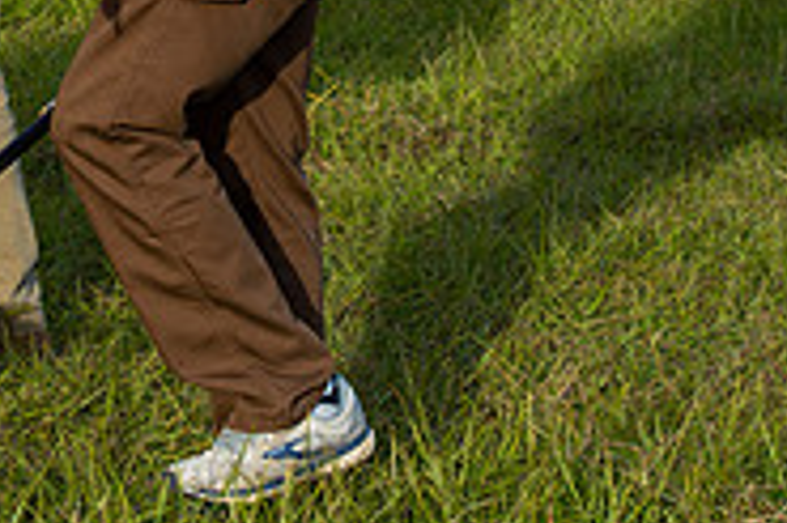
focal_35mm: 220
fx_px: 4805
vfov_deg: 6.2
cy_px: -191
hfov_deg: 9.3
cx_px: 174
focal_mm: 70
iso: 100
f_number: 5.6
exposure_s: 1/320
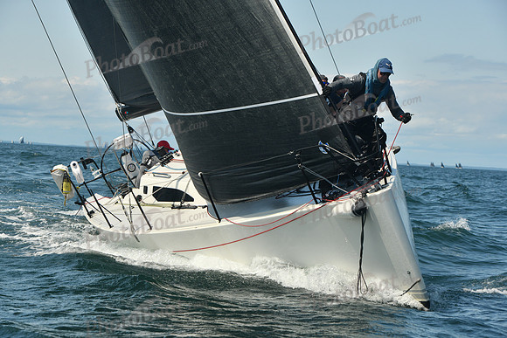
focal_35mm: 116
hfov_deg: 17.6
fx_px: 1634
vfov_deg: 11.8
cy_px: 169
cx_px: 254
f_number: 8
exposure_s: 1/640
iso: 320
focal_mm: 116
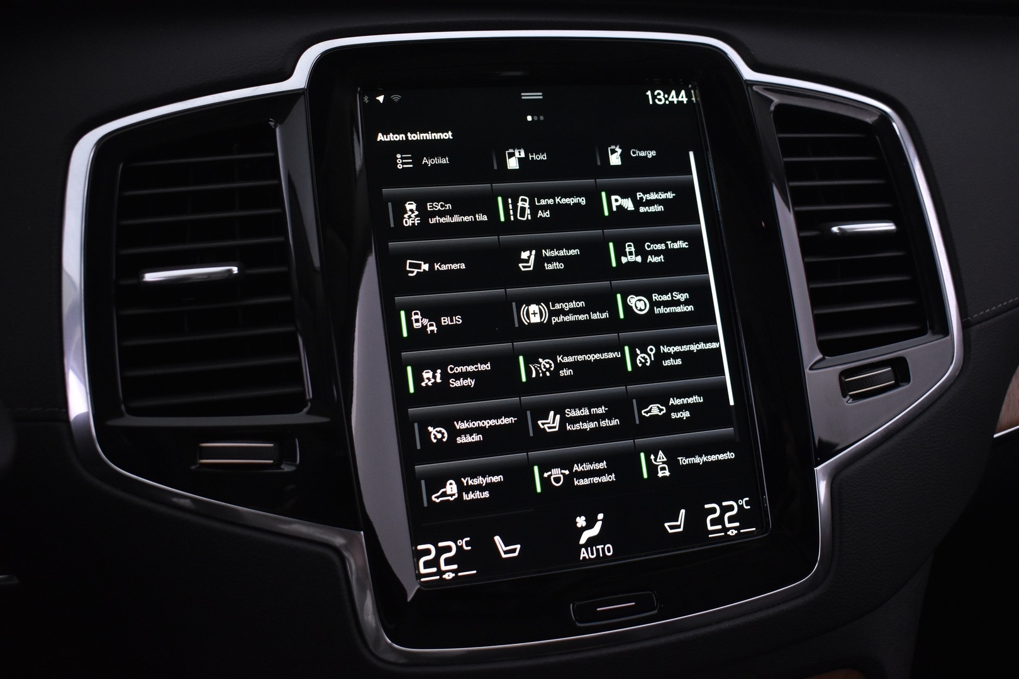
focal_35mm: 39
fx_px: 1104
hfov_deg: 49.6
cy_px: 340
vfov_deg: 34.2
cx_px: 510
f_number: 4
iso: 2000
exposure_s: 1/40
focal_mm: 26
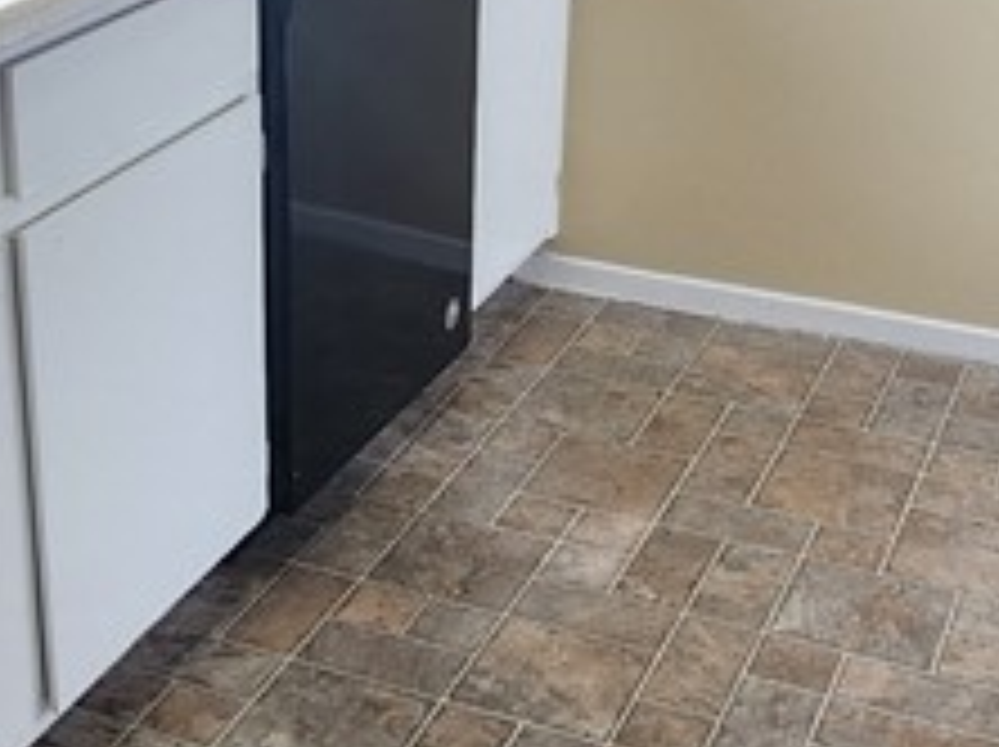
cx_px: 315
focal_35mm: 60
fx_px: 1730
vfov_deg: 24.3
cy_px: 292
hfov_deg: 31.9
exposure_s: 1/60
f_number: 2.2
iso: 64
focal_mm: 2.2
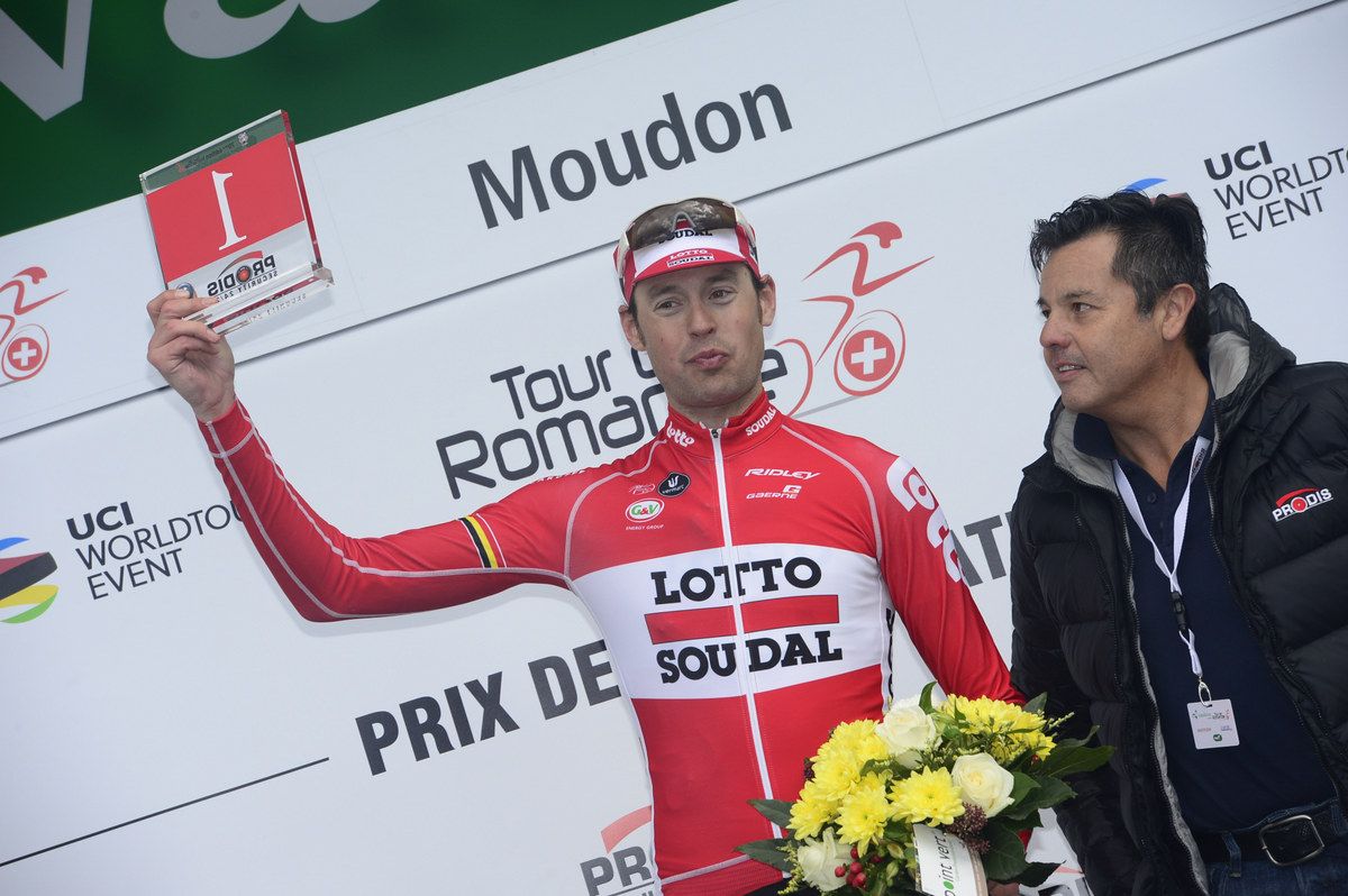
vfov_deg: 6.9
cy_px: 448
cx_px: 674
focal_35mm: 200
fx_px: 7483
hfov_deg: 10.3
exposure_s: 1/250
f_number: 11
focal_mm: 200
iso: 400
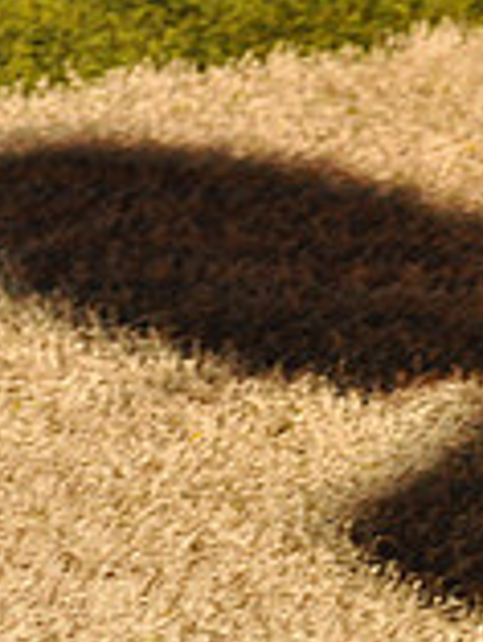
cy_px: 188
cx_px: 1162
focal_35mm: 425
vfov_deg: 4.7
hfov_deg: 3.5
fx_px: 7896
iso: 6400
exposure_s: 1/200
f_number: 5.6
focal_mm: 120
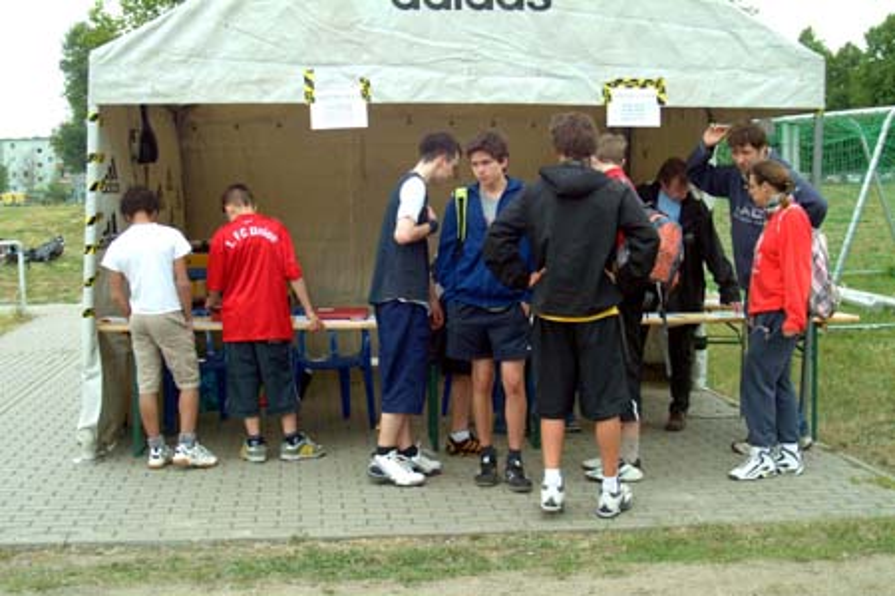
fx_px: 1342
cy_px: 298
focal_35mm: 54
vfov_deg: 25.1
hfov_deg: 36.9
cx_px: 448
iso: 400
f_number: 6.7
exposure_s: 1/180
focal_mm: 36
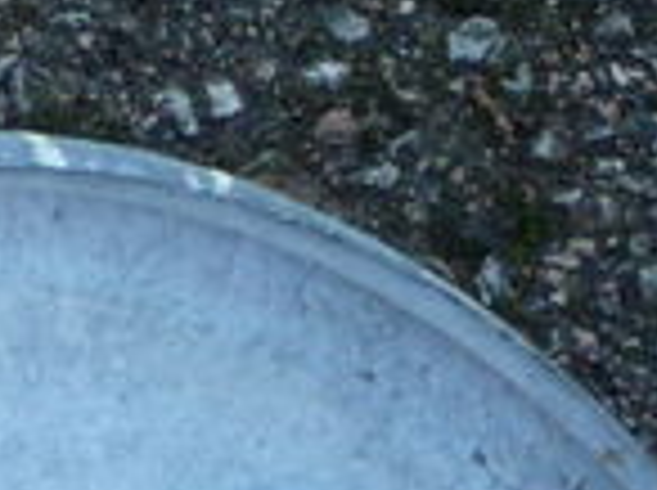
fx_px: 3903
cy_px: 1421
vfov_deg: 6.6
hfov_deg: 8.7
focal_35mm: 206
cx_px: -972
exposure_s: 1/60
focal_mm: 5.2
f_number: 3.3
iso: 100
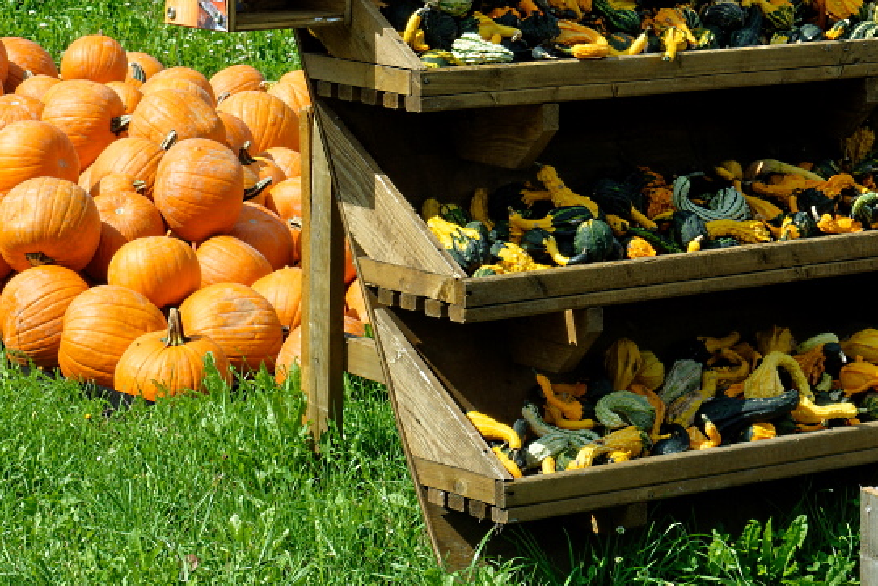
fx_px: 3073
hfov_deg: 16.3
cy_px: 130
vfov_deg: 10.9
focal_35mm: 126
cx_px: 391
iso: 100
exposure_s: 1/160
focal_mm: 38
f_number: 11
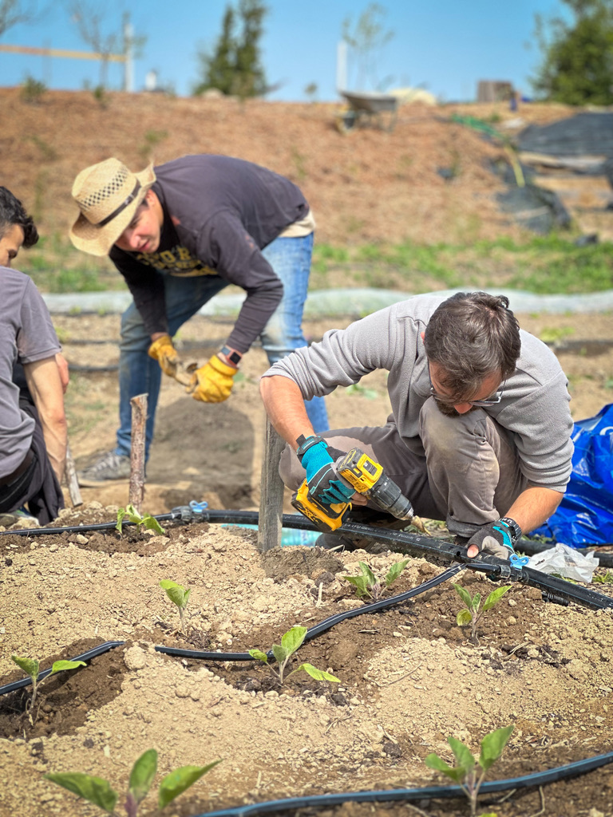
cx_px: 306
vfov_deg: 25.3
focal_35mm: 77
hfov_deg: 19.1
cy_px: 408
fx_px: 1818
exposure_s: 1/340
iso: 32
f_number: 2.8
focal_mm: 9
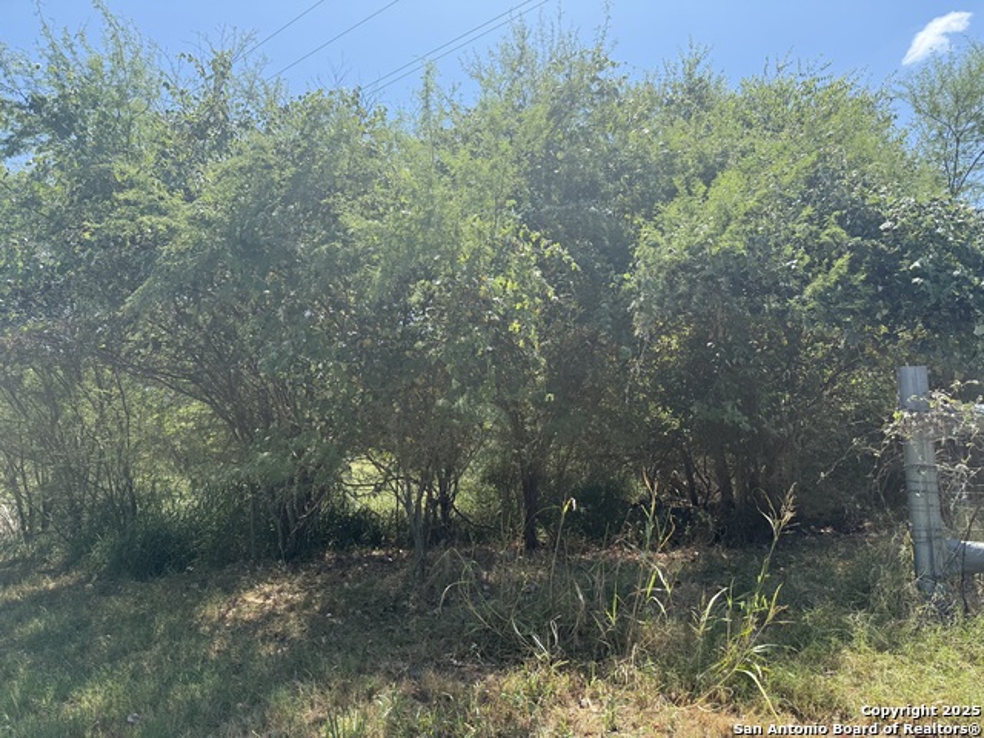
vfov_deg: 56.8
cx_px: 492
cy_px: 369
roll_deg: +0.4
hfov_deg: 71.6
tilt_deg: +7.6
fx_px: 682
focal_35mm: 24
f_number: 1.78
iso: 100
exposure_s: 1/2525
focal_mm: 6.76
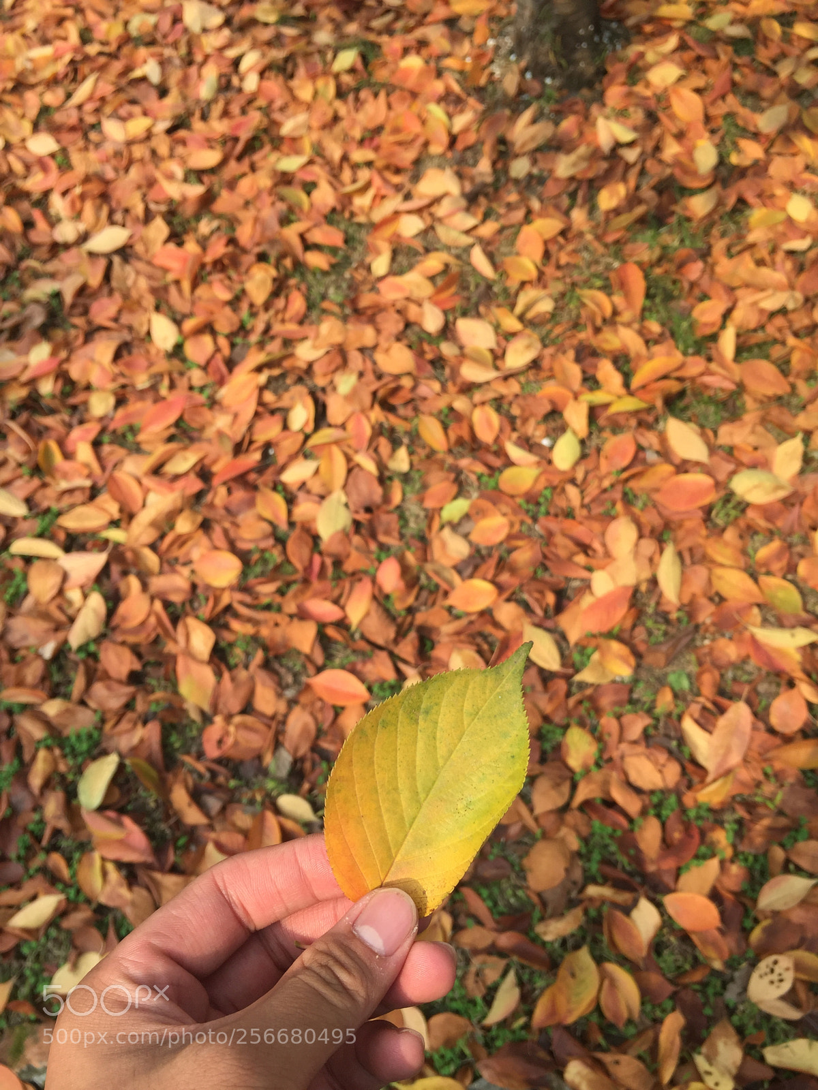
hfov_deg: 48.2
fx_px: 914
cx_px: 409
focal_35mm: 29
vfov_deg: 61.7
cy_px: 545
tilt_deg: -60.1
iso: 32
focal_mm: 4.15
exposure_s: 1/628
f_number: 2.2
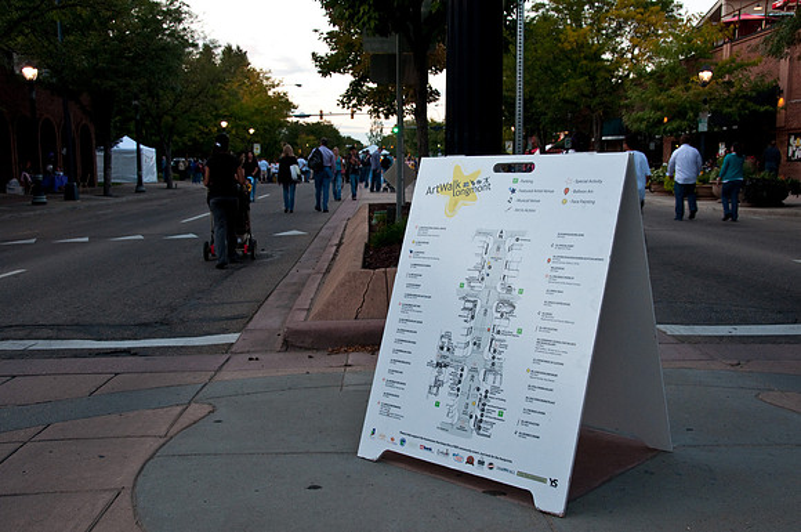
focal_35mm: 36
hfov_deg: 53.2
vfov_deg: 36.8
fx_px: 800
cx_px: 400
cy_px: 266
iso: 640
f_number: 6.3
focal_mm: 24
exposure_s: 1/30
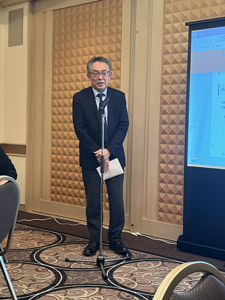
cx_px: 112
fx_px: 416
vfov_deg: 39.7
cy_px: 150
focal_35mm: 48
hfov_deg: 30.3
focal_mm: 5.1
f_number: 1.6
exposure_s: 1/50
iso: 125
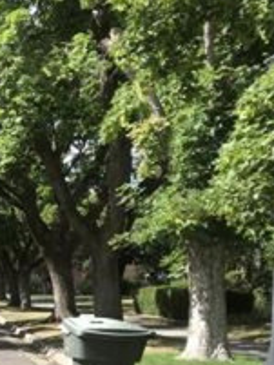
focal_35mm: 89
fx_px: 938
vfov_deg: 21.7
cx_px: -172
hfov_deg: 15.0
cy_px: 289
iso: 20
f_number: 1.8
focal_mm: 4
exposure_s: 1/923
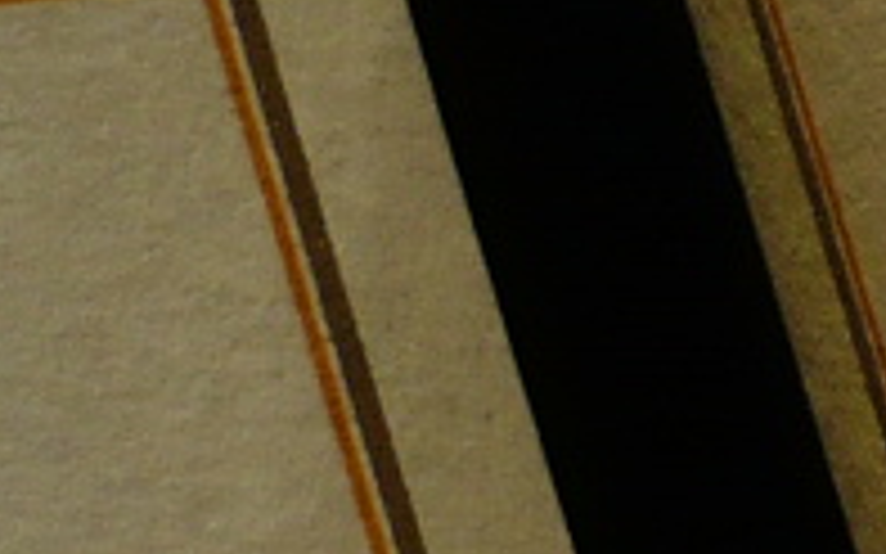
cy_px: 775
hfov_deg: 8.0
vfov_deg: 5.4
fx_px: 5818
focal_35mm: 241
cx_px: 2199
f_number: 8
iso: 100
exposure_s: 1/800
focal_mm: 5.8
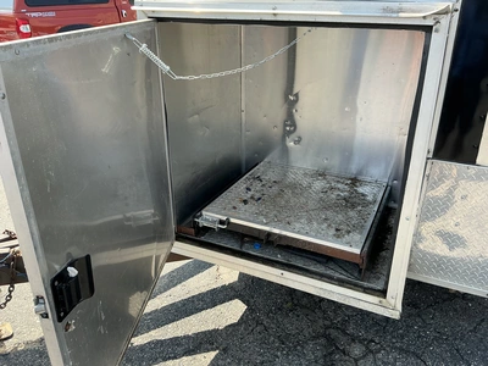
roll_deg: -1.8
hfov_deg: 63.4
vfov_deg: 49.7
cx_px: 244
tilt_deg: -23.0
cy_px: 183
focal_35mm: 28
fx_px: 395
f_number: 1.8
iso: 25
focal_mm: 3
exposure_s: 1/346
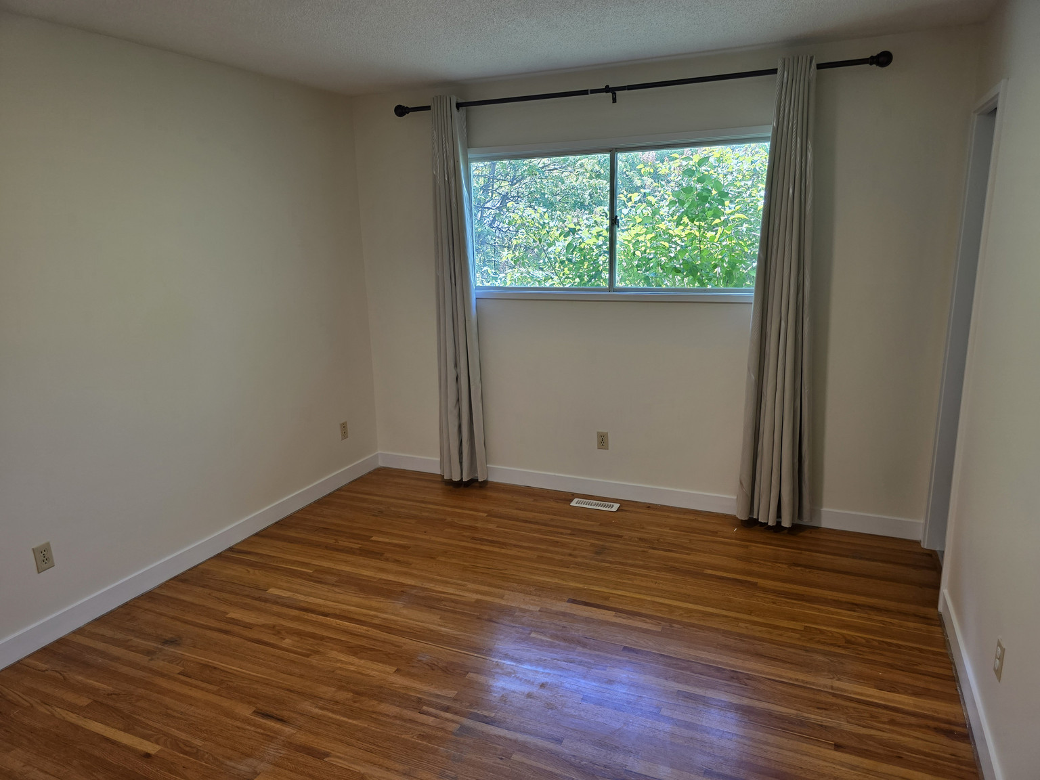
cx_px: 520
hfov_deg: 73.9
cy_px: 390
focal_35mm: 23
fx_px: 691
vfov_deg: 58.9
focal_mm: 6.3
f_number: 1.7
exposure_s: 1/120
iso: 100
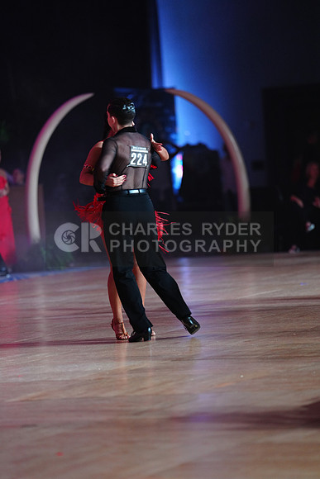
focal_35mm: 200
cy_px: 240
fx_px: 2665
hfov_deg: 6.9
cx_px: 160
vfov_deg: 10.3
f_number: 2.8
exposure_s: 1/250
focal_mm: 200
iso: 2000
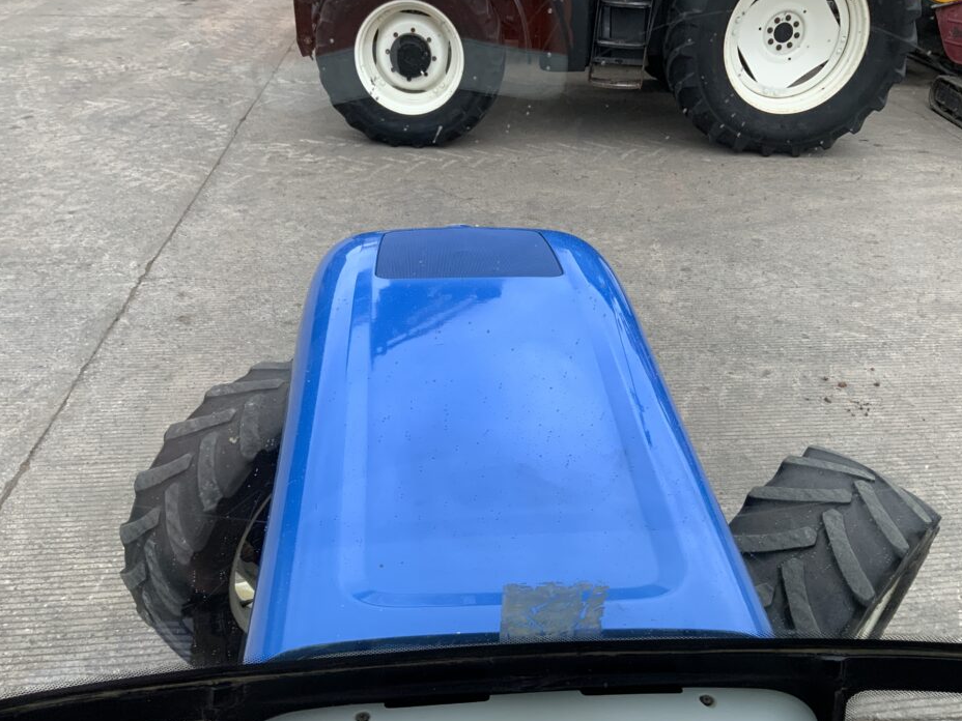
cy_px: 387
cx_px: 493
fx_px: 889
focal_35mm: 32
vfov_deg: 44.1
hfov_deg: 56.8
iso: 32
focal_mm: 3
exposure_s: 1/140
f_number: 1.8
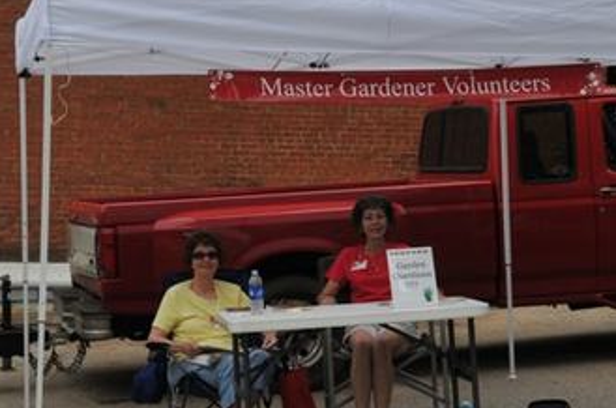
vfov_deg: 13.0
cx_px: 326
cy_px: 200
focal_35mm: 105
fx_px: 1793
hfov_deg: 19.5
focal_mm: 48
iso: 400
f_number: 10
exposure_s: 1/400
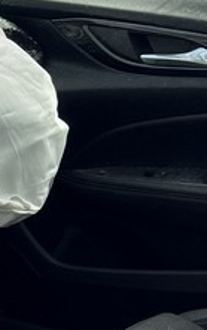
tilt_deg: -28.2
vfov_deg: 16.1
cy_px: 339
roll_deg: +4.0
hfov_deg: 9.1
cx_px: -329
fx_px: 1145
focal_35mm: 127
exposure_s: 1/539
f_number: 1.5
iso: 50
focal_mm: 5.7
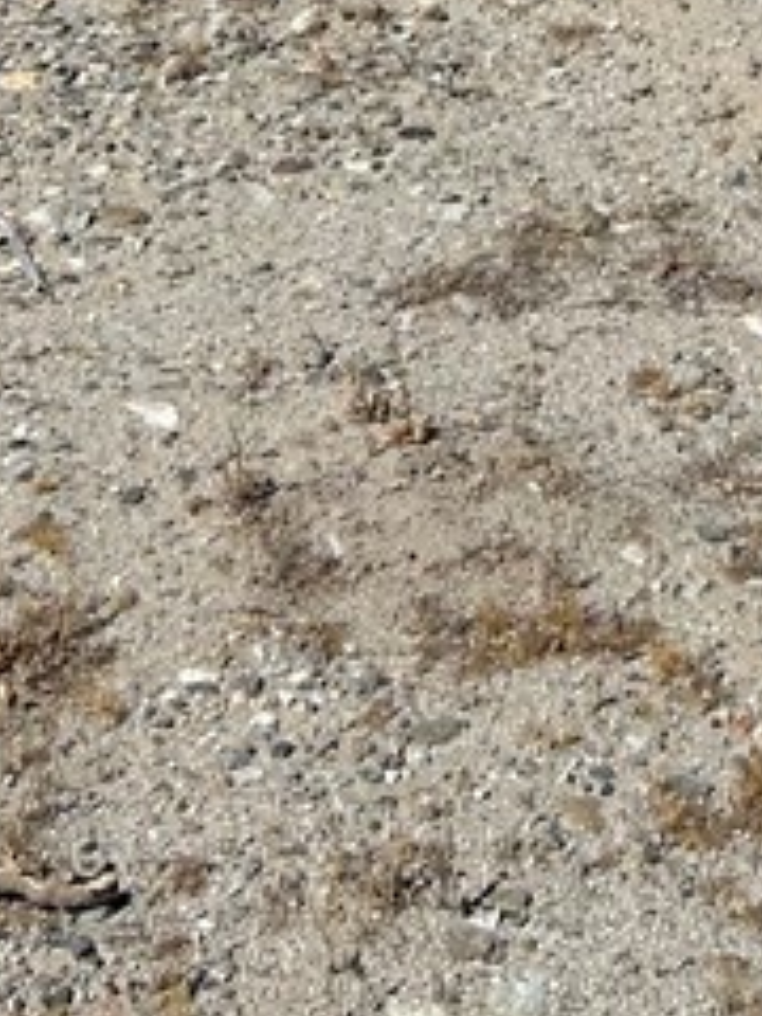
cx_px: 952
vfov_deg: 14.4
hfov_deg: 13.0
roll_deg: -5.1
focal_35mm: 111
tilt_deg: -1.8
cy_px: -1080
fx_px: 3258
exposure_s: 1/8696
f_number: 1.5
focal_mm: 5.7
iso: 50
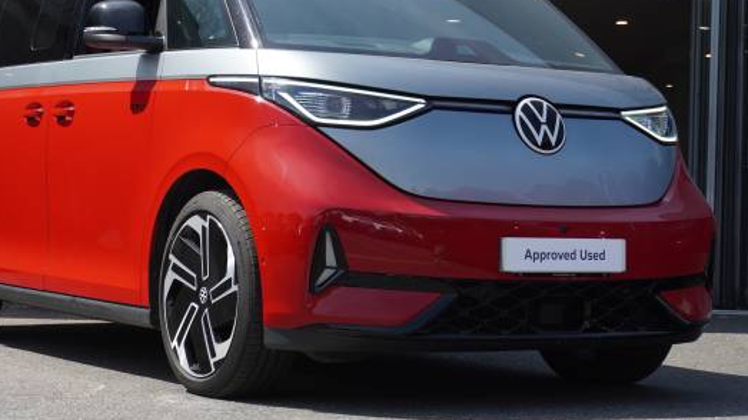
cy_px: 134
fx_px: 1639
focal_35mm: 83
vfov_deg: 14.6
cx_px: 315
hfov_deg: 25.7
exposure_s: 1/500
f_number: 6.3
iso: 400
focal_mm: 43
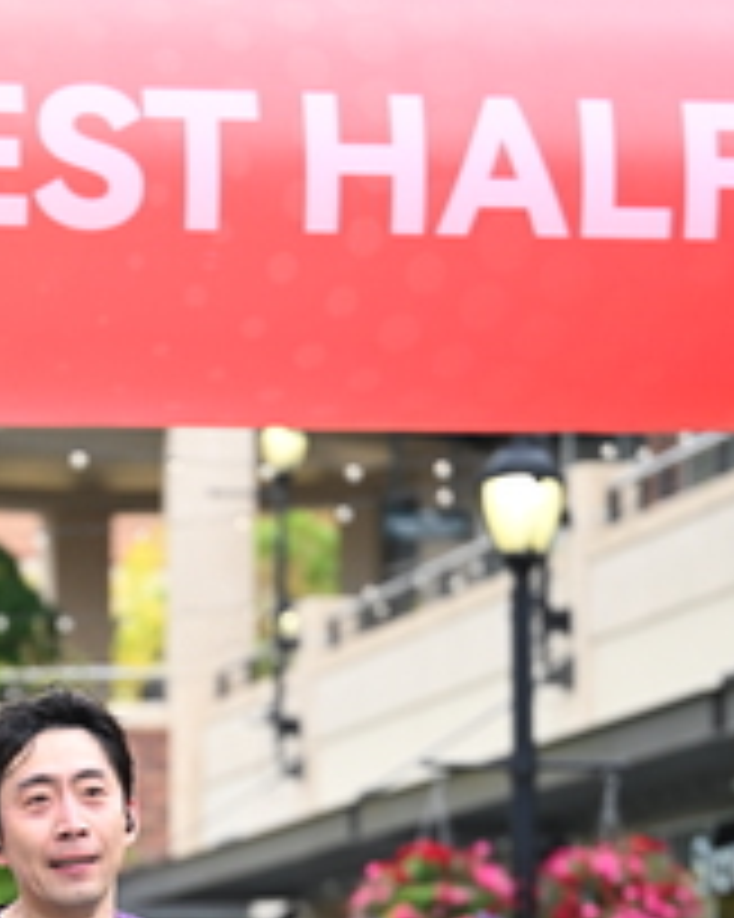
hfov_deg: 7.9
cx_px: 79
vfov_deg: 9.8
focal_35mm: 195
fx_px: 5299
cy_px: 1071
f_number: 2.8
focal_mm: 77
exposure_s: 1/1600
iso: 640
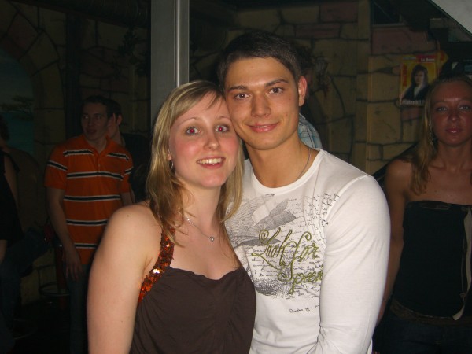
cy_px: 177
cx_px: 236
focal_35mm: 38
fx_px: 518
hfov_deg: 49.0
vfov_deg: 37.7
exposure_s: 1/60
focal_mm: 7.9
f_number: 2.8
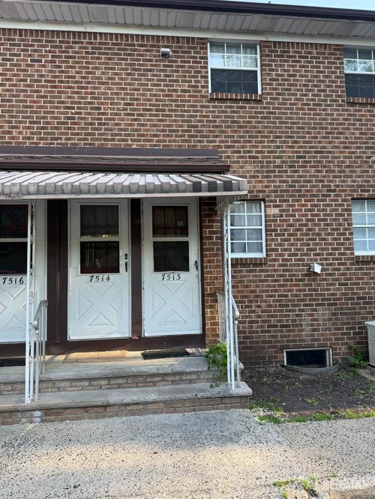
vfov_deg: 71.6
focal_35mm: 24
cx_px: 188
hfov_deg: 56.8
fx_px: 346
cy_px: 250
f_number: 1.78
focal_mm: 6.76
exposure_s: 1/209
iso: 64
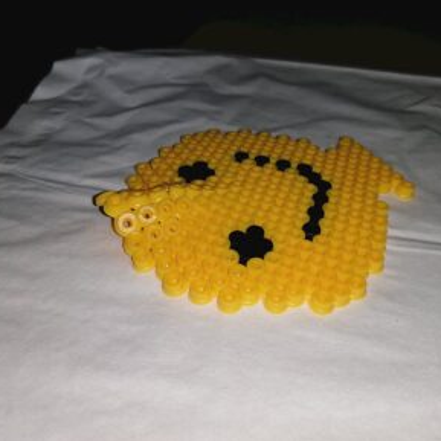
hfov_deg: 49.7
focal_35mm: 33
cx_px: 240
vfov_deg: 49.7
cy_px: 215
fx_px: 476
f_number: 1.8
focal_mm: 4.75
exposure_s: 1/288
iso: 50
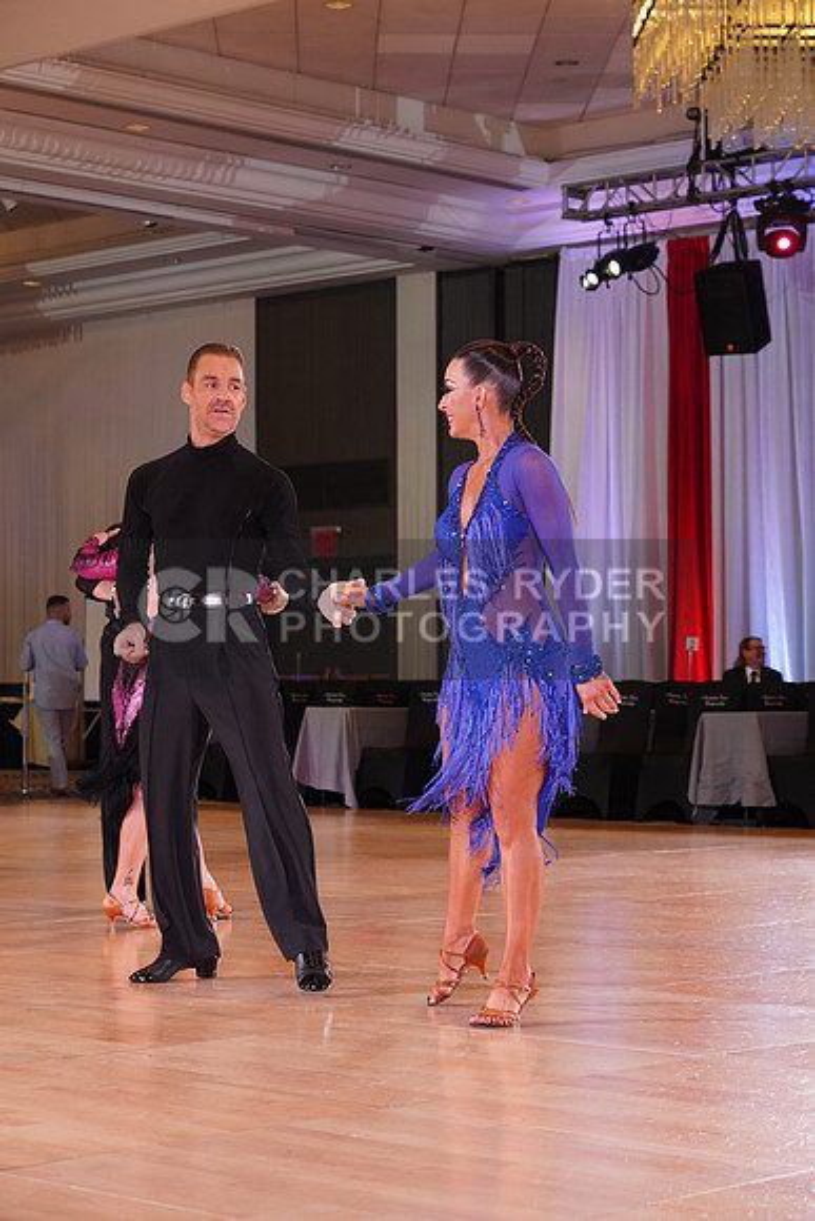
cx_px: 408
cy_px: 610
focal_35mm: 77
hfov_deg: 17.7
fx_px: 2613
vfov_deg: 26.3
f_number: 5.6
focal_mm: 77
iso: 1600
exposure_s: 1/160
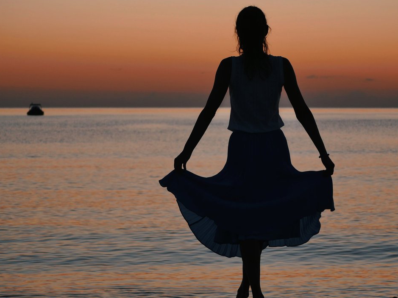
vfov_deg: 12.9
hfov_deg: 17.1
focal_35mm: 115
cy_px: 156
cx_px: 215
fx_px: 1322
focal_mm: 45
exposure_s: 1/160
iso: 200
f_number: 4
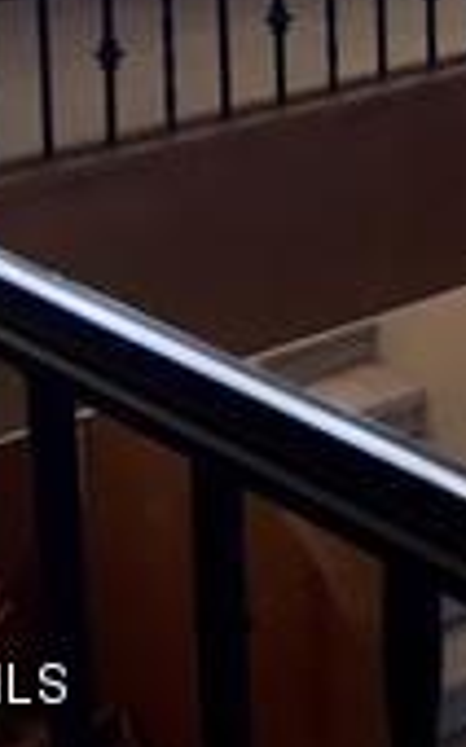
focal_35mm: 116
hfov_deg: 10.1
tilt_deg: -6.7
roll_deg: +0.5
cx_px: 1059
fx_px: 2361
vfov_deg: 16.7
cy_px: -281
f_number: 2.2
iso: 25
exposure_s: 1/30
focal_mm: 4.15
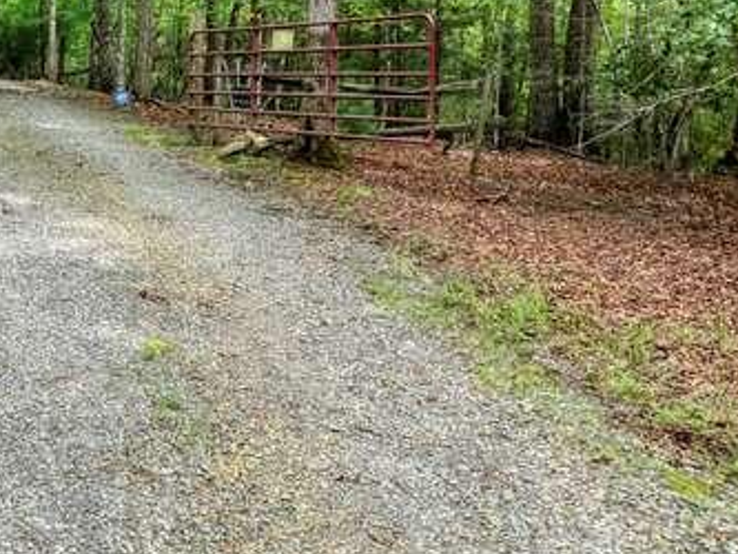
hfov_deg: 36.6
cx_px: 47
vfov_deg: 29.8
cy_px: 137
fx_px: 1024
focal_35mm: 48
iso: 400
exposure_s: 1/1000
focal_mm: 8.67
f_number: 1.8
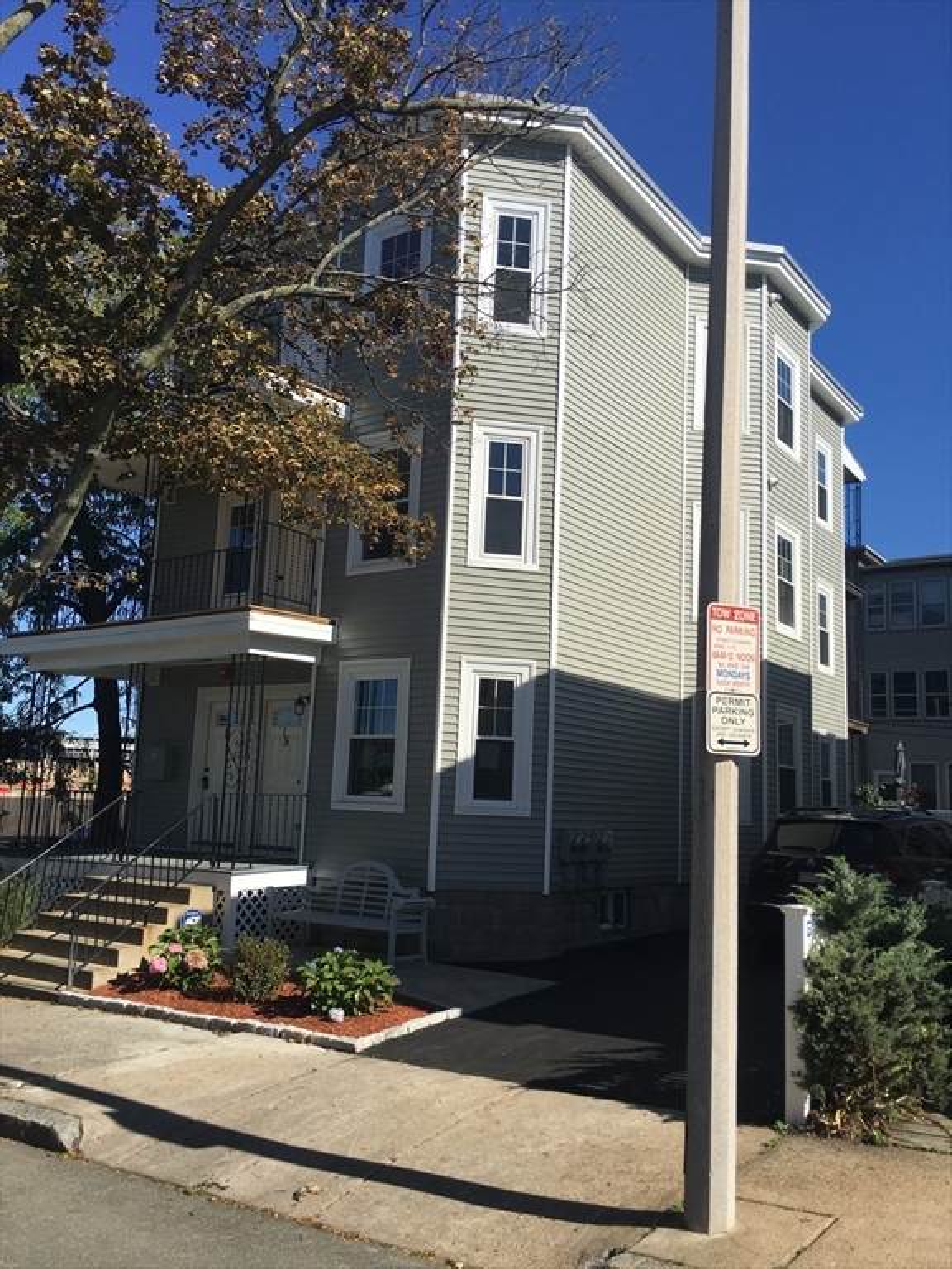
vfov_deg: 61.7
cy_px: 634
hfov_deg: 48.2
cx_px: 476
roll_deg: -0.9
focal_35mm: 29
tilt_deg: +10.9
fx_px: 1063
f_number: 2.2
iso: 25
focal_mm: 4.15
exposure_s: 1/1832
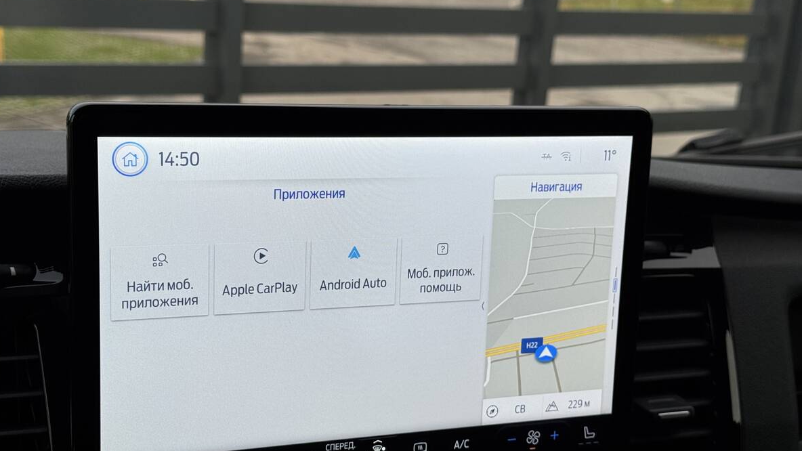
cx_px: 397
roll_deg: -4.8
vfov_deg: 22.6
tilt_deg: -15.1
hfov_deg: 39.2
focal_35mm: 53
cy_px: 240
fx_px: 1127
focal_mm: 6.76
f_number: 1.78
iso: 64
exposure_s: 1/514
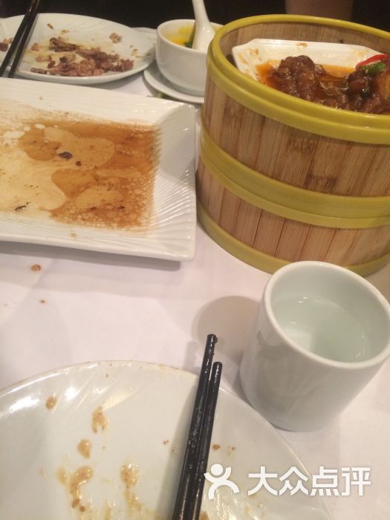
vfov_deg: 61.7
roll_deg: -8.1
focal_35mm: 29
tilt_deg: -44.4
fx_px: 436
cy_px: 260
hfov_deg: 48.2
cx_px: 195
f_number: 2.2
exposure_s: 1/30
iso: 200
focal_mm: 4.15
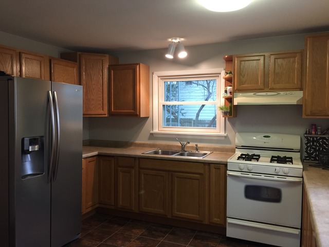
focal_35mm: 29
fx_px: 276
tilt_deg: -3.1
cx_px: 164
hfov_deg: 61.7
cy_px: 124
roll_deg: -0.2
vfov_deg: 48.2
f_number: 2.2
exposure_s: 1/30
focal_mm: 4.15
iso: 125
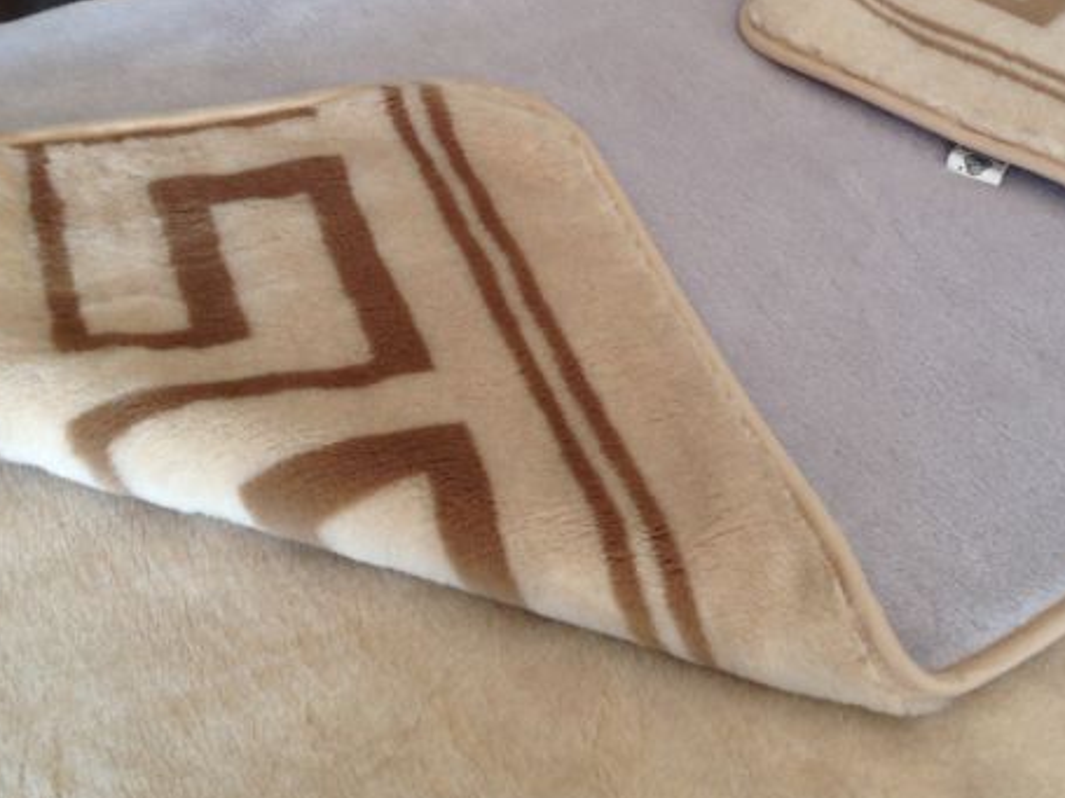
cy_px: 131
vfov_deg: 24.7
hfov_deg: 33.1
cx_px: 674
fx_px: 1784
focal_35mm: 58
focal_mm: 4.12
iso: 50
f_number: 2.4
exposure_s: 1/20
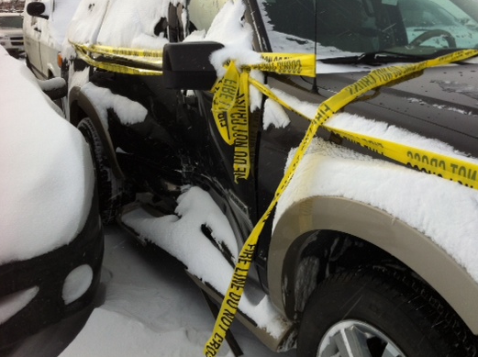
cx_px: 293
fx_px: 593
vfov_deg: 33.5
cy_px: 155
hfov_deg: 43.6
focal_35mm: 43
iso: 80
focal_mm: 3.85
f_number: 2.8
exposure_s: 1/794
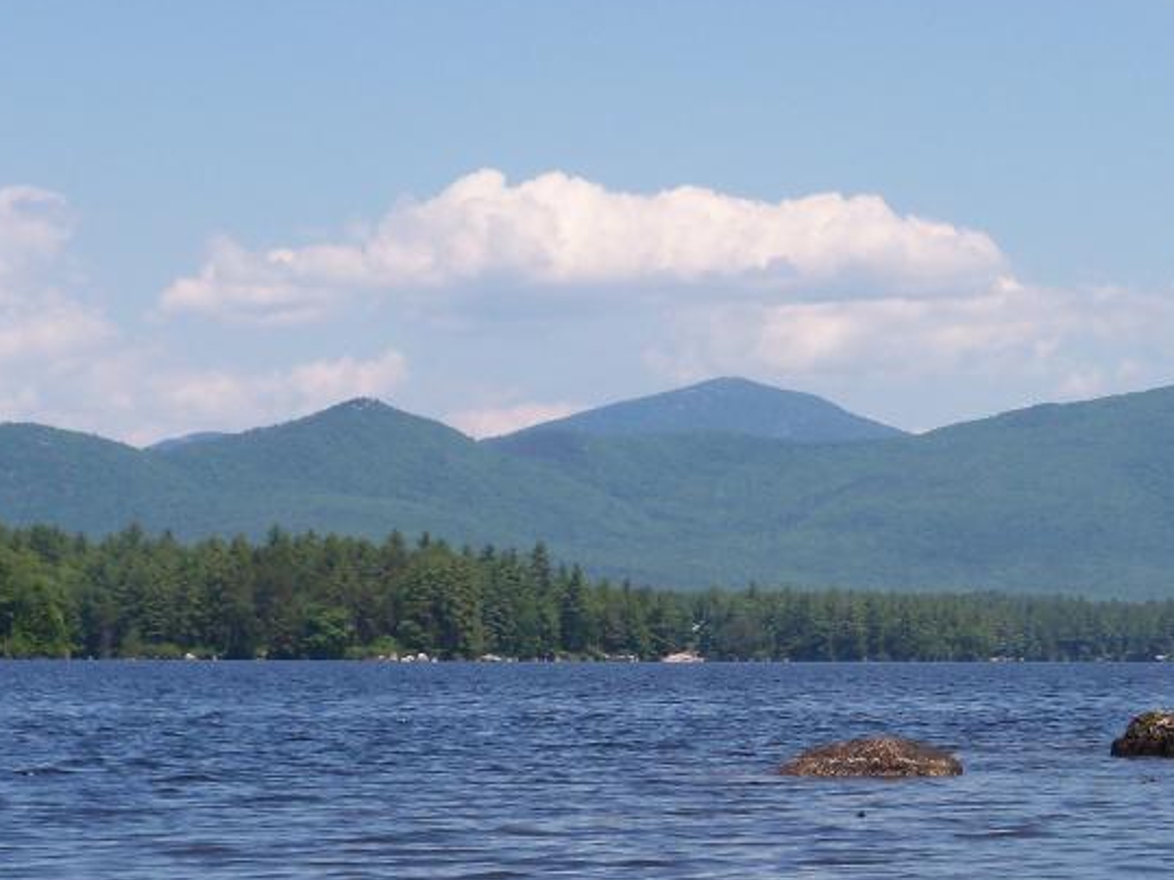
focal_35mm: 171
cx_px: 849
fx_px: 5798
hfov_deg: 11.5
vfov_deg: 8.6
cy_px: 810
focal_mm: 16
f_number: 3.8
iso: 64
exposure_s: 1/640
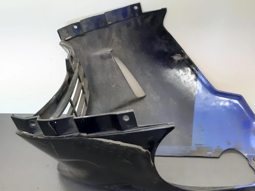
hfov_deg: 38.9
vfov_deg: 29.5
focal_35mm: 49
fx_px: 361
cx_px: 130
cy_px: 65
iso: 320
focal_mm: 3.93
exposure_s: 1/50
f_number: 1.7
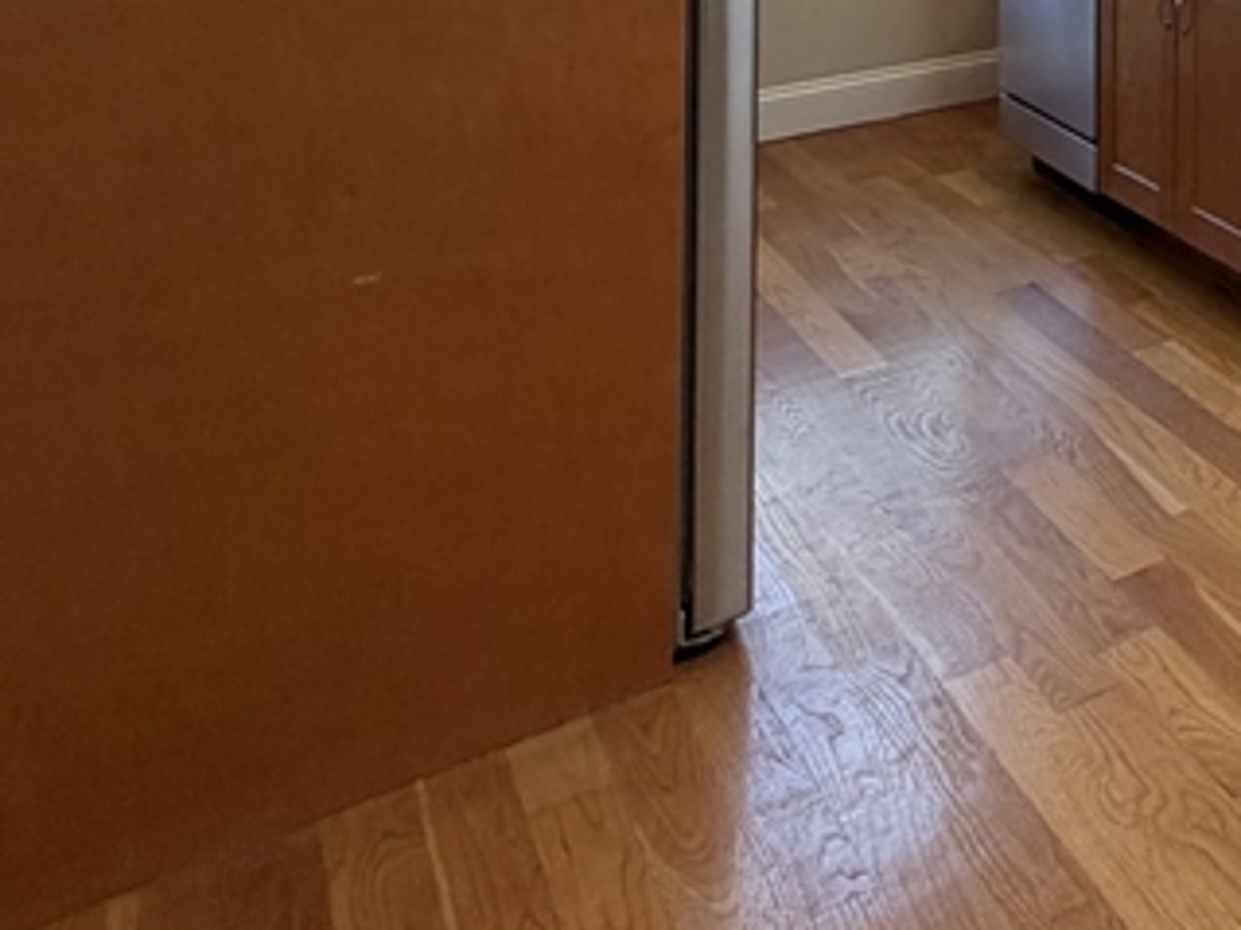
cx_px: 1762
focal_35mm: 45
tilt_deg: +1.4
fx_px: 1613
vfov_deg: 25.7
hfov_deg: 29.6
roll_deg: +0.6
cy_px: -389
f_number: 2.2
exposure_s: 1/120
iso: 125
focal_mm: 2.22
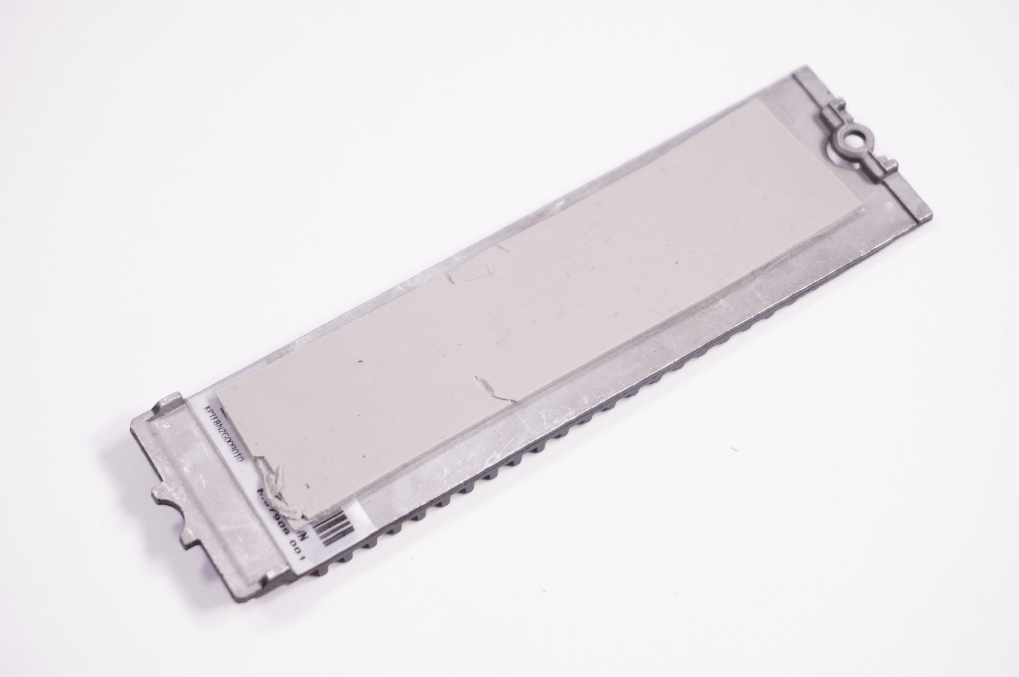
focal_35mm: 75
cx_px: 510
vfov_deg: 18.1
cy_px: 338
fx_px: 2121
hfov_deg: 27.0
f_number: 5.6
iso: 320
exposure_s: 1/125
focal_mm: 50
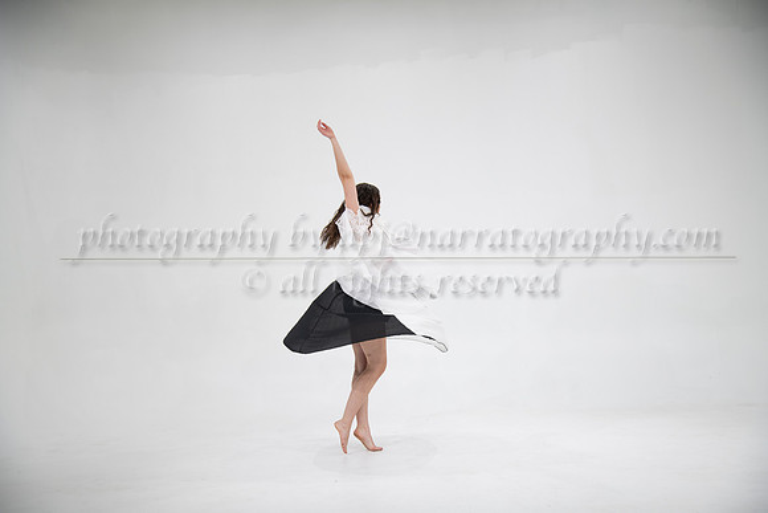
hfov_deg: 38.2
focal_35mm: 52
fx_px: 1110
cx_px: 384
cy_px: 256
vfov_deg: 26.0
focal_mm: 52
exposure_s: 1/500
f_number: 4
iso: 400
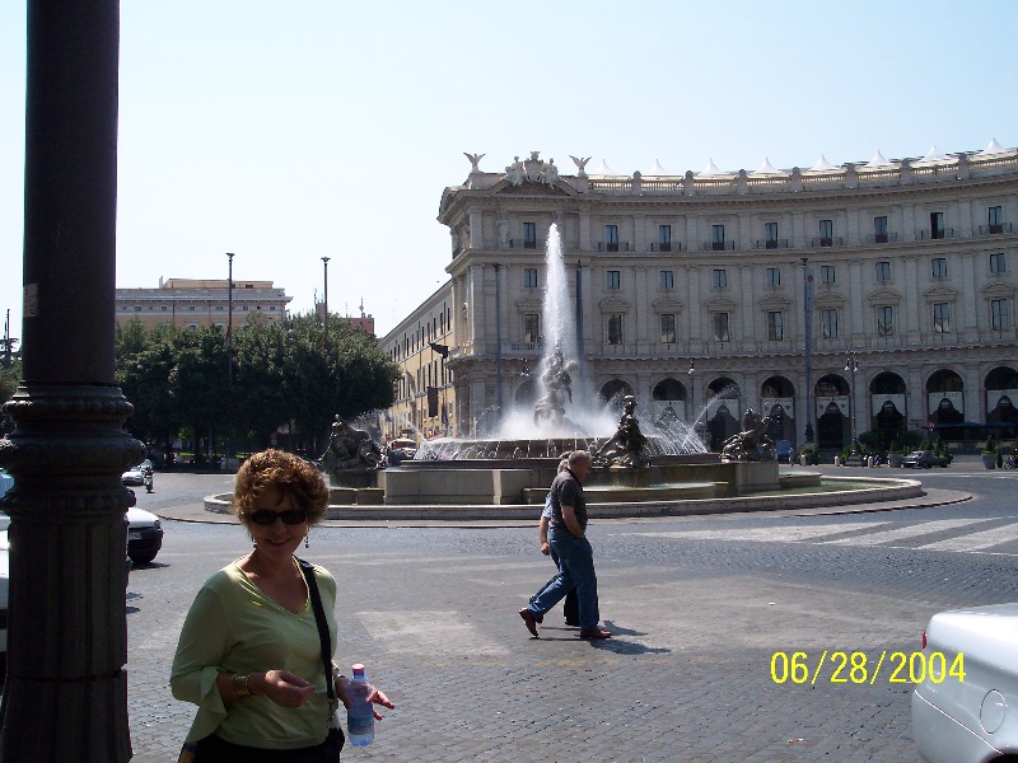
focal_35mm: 38
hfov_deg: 49.0
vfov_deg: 37.7
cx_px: 509
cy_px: 382
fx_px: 1118
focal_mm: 8
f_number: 4.8
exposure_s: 1/700
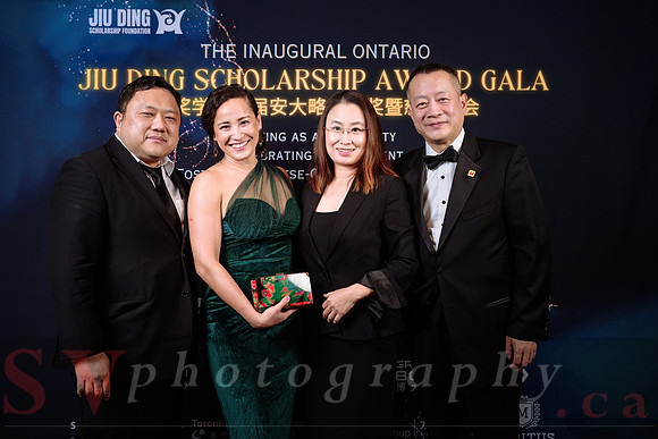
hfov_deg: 46.5
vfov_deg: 32.0
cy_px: 212
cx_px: 329
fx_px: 765
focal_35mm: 42
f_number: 5
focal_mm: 40
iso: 500
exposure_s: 1/125
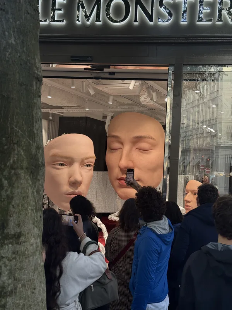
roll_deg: -2.4
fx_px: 429
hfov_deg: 30.3
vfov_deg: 39.7
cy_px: 155
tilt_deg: +3.4
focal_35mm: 48
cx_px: 116
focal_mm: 6.76
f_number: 1.78
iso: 64
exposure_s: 1/354
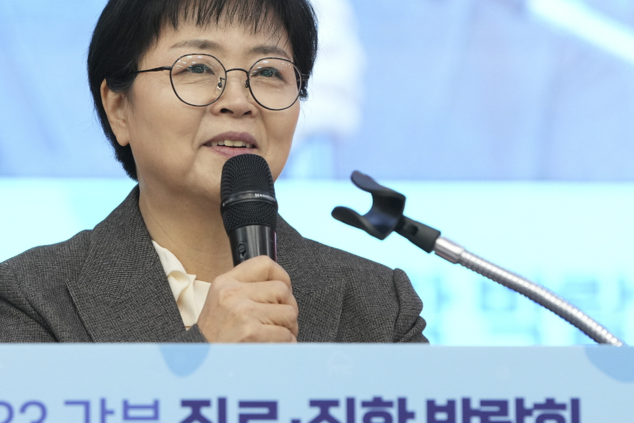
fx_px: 4067
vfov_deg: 5.9
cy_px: 242
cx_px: 199
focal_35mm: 231
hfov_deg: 8.9
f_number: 4
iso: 2000
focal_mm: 125
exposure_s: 1/160
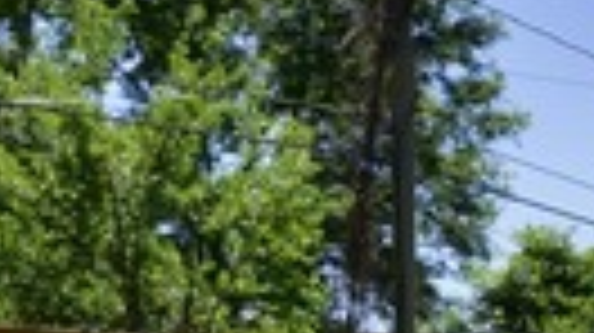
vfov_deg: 13.1
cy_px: 351
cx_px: 729
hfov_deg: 21.6
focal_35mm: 91
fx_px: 1432
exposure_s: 1/125
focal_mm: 12
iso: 200
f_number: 11
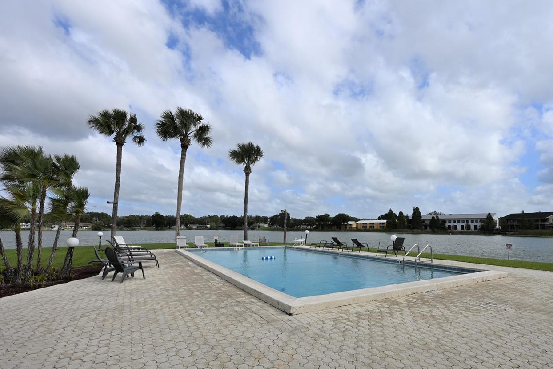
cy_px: 208
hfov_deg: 89.9
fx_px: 276
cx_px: 294
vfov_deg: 67.1
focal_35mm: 18
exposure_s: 1/200
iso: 100
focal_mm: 14
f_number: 14
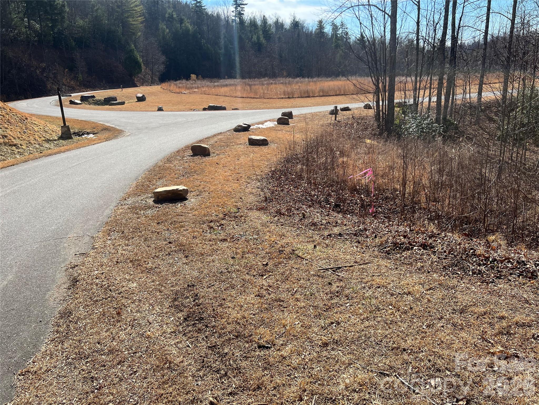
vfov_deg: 53.1
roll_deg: +4.1
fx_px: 405
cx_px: 270
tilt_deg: -16.8
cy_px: 202
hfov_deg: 67.3
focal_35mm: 26
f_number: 1.5
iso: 50
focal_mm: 5.7
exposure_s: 1/3257
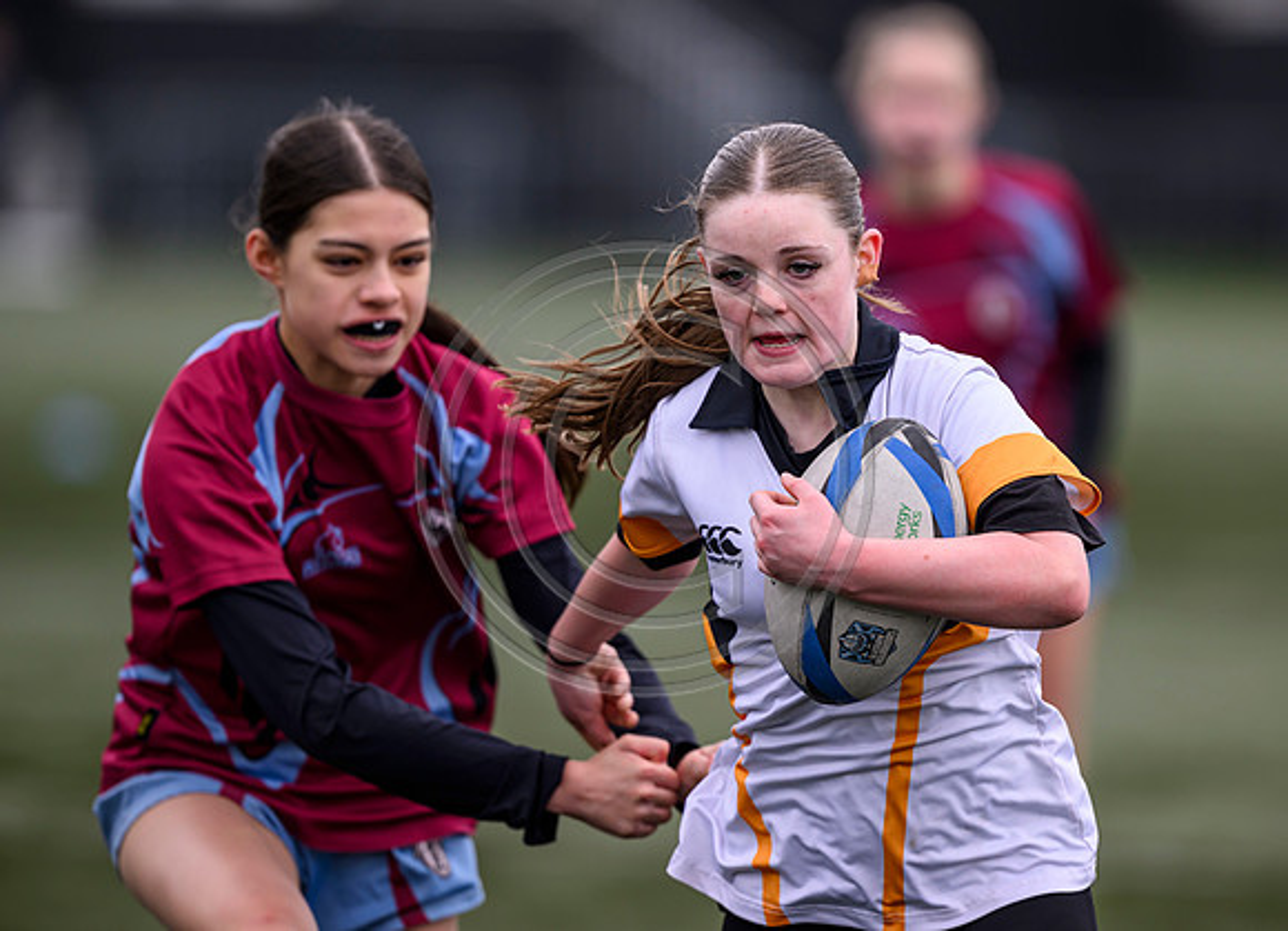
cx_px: 699
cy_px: 465
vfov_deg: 3.4
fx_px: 15837
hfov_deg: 4.7
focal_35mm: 431
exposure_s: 1/1600
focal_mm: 400
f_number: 3.5
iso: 500
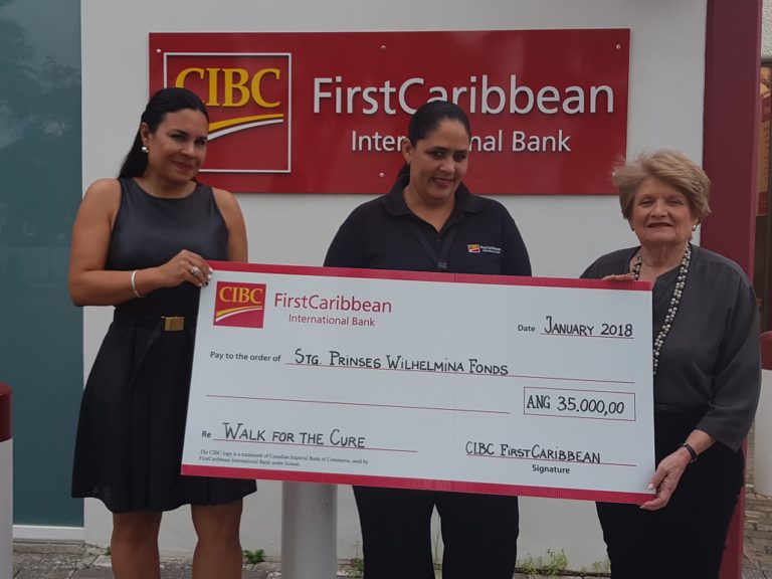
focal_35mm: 26
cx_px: 386
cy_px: 290
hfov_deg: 67.3
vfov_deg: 53.1
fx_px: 580
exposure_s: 1/1340
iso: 40
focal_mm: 4.2
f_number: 1.7
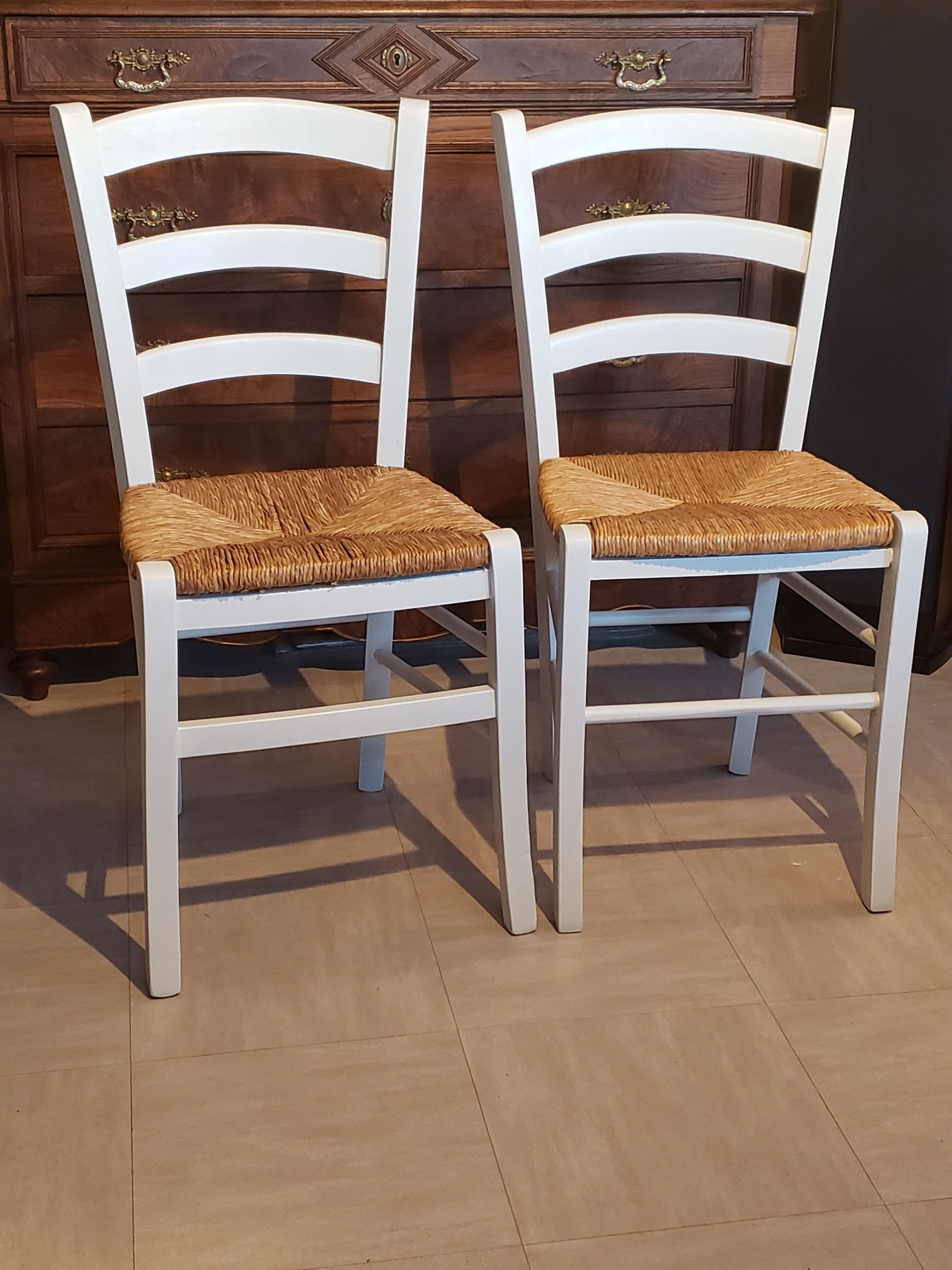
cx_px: 476
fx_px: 953
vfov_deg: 67.3
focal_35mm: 26
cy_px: 635
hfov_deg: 53.1
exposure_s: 1/20
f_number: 1.5
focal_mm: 4.3
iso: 250
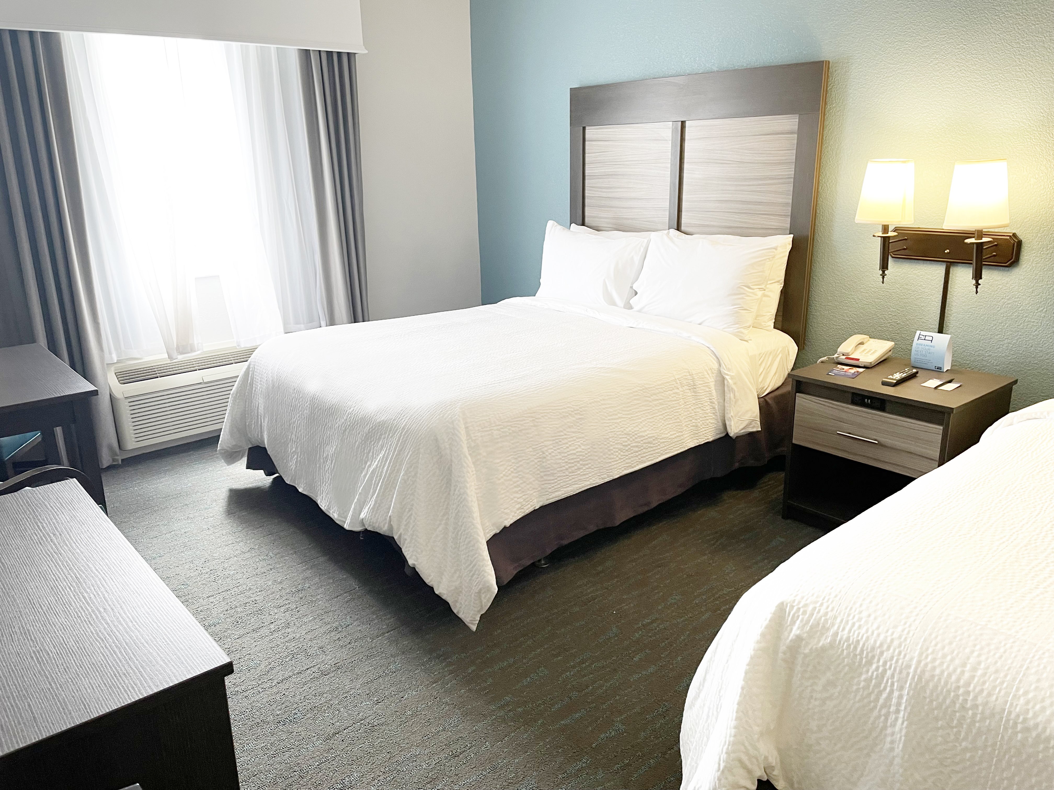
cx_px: 527
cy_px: 395
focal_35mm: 26
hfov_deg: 67.3
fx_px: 792
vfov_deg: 53.1
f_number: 1.6
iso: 100
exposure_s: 1/60
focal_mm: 4.2
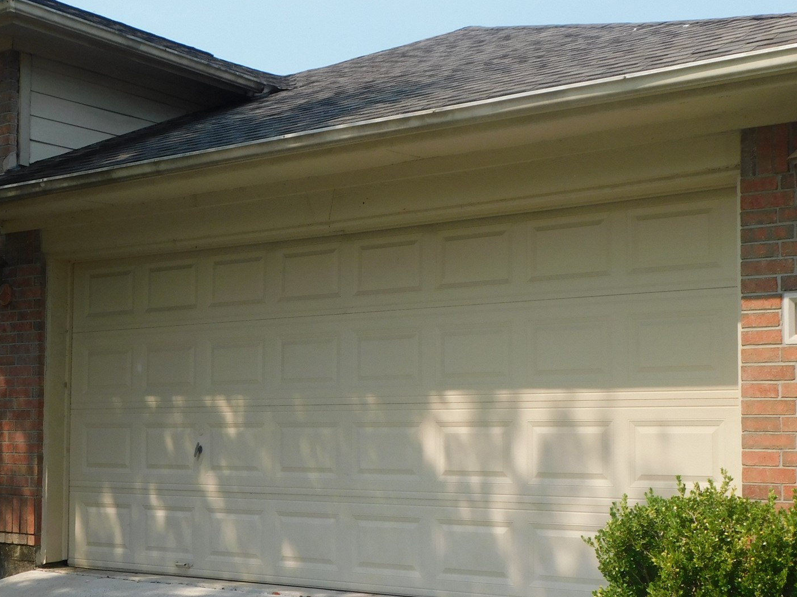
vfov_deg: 25.2
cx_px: 309
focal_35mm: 58
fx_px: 1335
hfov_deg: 33.1
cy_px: 347
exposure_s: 1/800
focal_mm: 7.1
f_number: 3.6
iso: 125
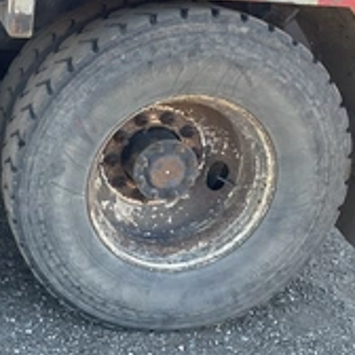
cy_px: 167
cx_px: -21
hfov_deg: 26.3
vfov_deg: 28.2
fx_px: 708
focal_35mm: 61
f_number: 1.8
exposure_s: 1/157
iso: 32
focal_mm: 3
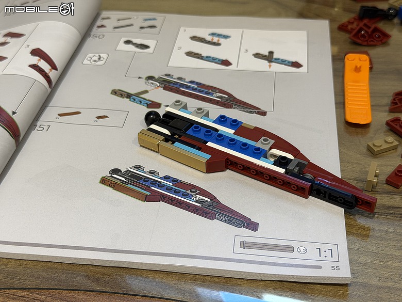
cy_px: 151
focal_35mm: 48
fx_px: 557
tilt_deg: -38.0
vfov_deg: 30.3
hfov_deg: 39.7
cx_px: 201
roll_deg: +1.8
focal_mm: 6.76
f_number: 1.78
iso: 160
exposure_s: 1/60
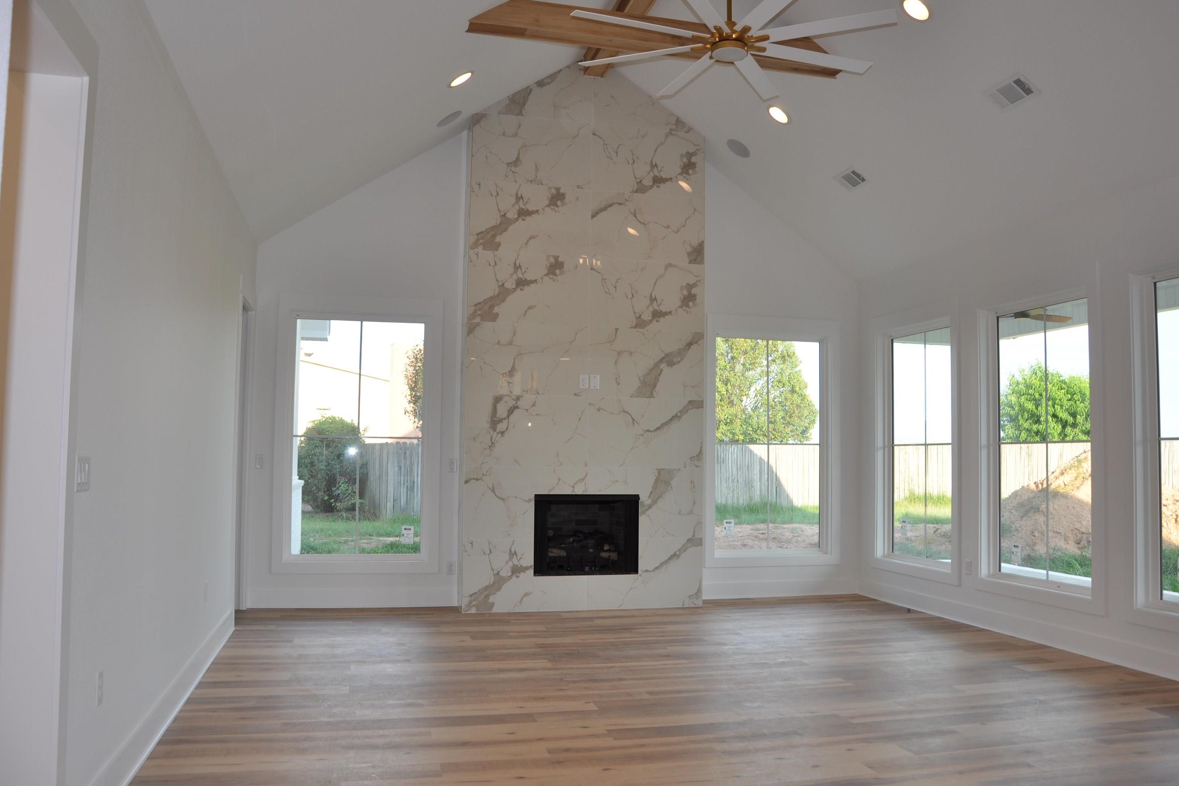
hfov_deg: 65.5
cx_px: 607
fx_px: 917
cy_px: 386
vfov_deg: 46.4
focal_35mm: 28
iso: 200
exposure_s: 1/100
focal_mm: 18
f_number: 5.6
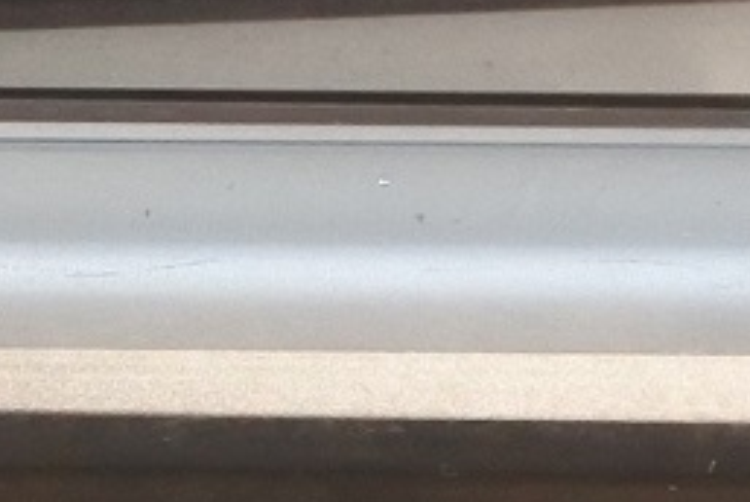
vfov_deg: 4.7
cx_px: 147
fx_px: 6090
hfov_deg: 7.0
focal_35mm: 292
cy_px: 86
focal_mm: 15.7
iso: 560
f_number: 4.2
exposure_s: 1/125
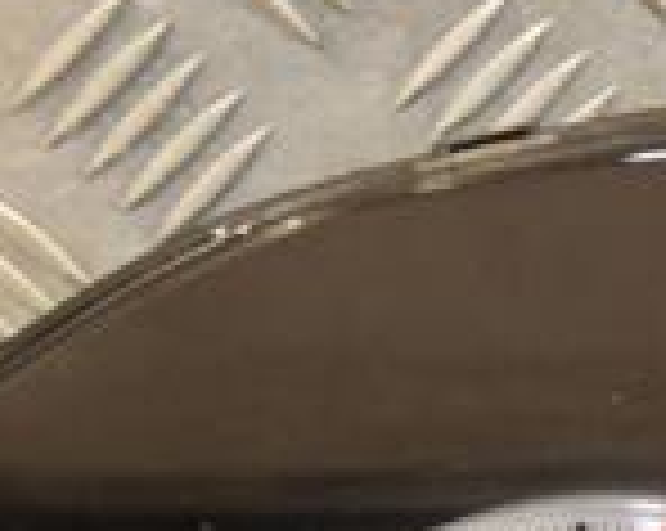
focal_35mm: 194
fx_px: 3819
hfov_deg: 9.8
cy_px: 765
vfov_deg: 7.8
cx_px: 882
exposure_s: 1/160
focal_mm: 34
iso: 800
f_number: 5
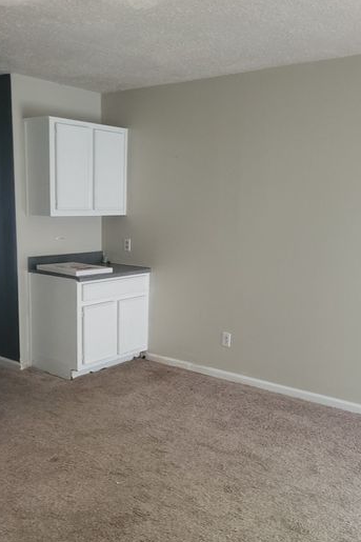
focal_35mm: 35
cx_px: 119
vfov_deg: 54.1
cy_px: 324
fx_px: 527
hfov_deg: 37.4
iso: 160
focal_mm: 5.4
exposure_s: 1/9.99
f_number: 1.8
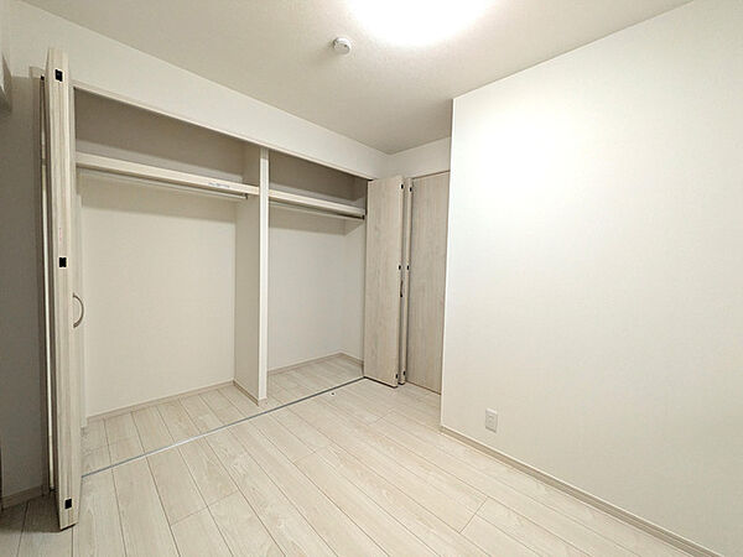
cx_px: 372
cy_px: 278
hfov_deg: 102.1
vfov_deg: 85.7
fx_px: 300
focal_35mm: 14
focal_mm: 1.83
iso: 183
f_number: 2.2
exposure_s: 1/100
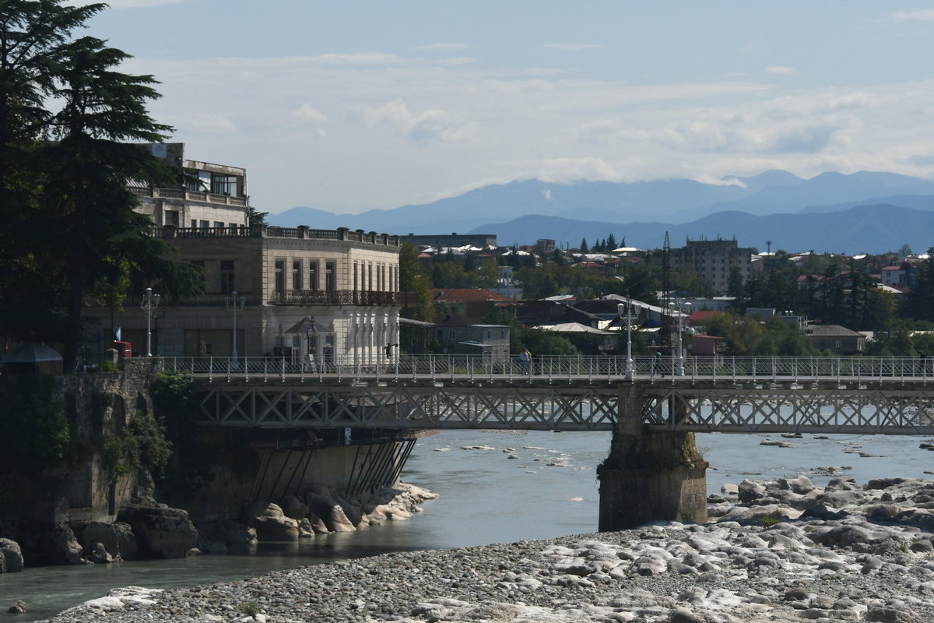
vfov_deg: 10.6
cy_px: 312
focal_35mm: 129
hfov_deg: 15.9
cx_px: 467
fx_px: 3347
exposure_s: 1/160
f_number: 8
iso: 125
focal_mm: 86
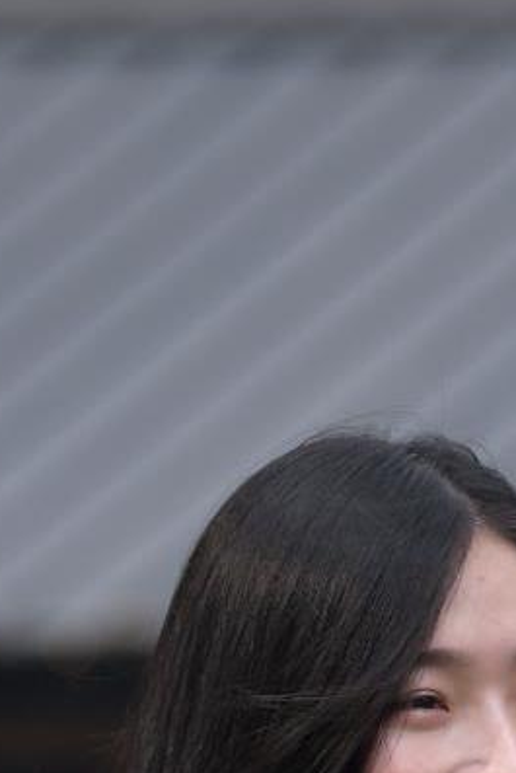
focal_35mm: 1029
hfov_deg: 1.3
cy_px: 1766
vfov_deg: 2.0
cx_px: 493
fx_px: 22103
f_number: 4
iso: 125
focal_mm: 150
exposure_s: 1/800
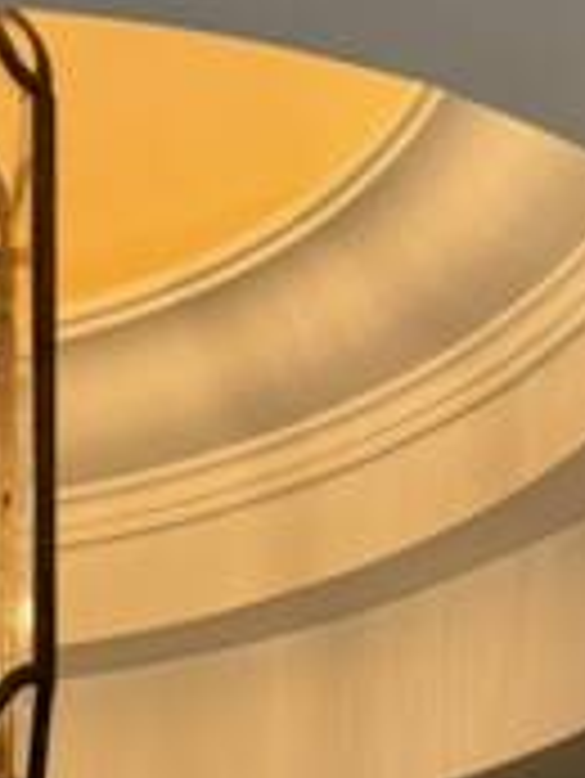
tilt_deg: +0.5
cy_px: 1623
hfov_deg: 11.5
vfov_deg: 13.3
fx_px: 2813
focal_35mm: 125
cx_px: -241
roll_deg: -0.2
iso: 200
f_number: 1.78
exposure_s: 1/120
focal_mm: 6.76
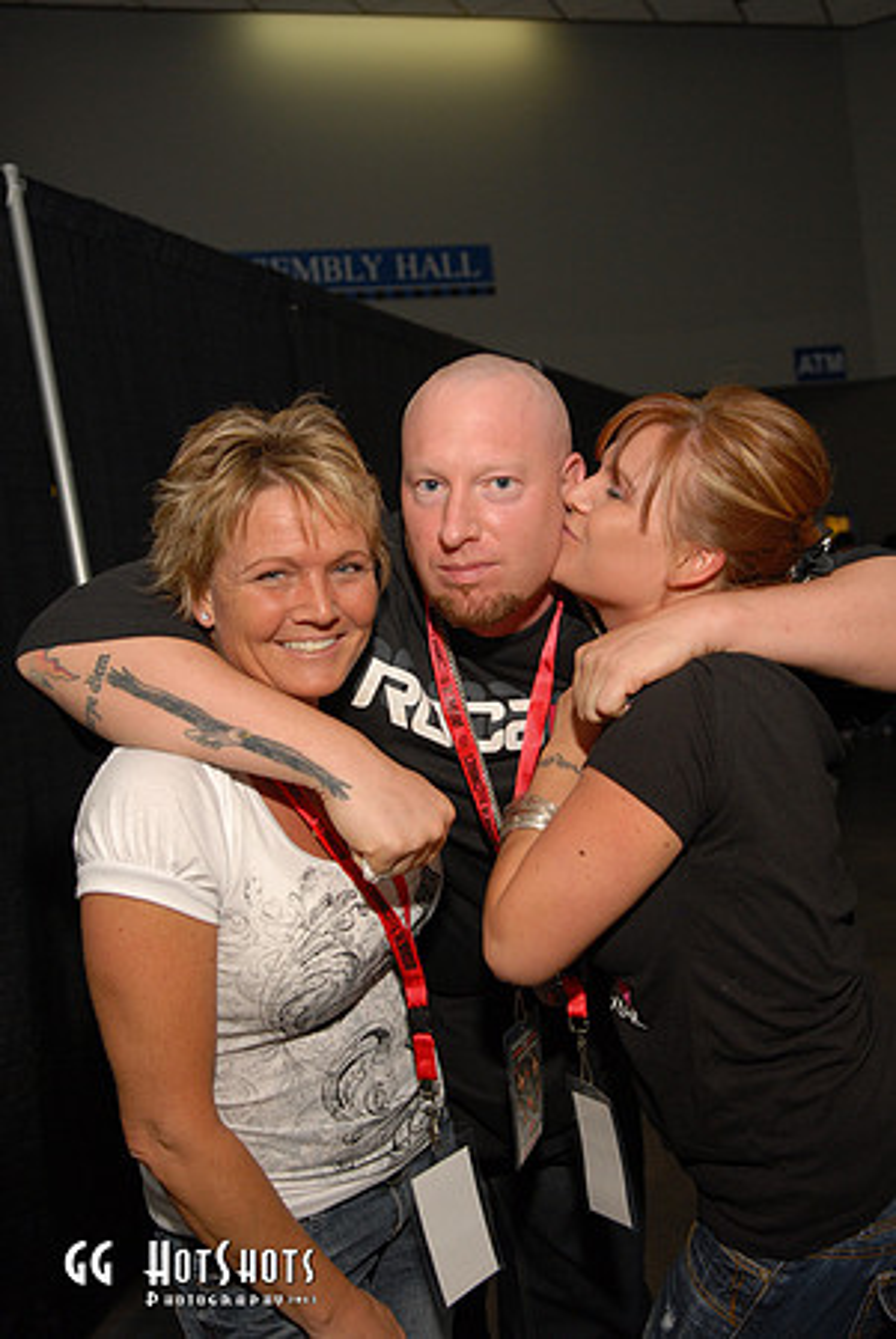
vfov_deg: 55.1
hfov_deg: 38.4
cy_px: 670
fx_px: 1285
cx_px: 448
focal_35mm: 34
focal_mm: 23
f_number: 2.8
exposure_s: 1/250
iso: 250
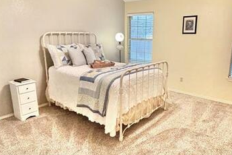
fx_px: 174
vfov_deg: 47.9
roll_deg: -0.3
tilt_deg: -12.1
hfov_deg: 67.1
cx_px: 131
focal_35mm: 27
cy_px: 74
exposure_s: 1/60
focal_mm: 2.22
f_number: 2.2
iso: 500
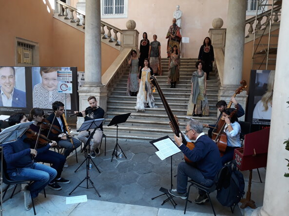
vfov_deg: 51.3
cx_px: 144
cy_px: 108
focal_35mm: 27
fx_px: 225
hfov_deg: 65.4
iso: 50
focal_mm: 3.71
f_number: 1.7
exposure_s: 1/100
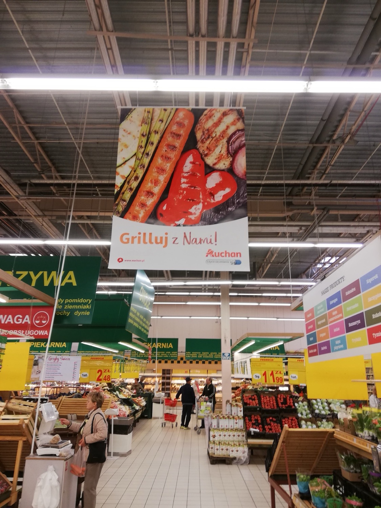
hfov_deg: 53.1
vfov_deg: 67.3
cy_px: 254
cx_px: 190
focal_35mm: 26
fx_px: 382
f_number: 4
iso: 80
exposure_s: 1/50
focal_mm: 3.81
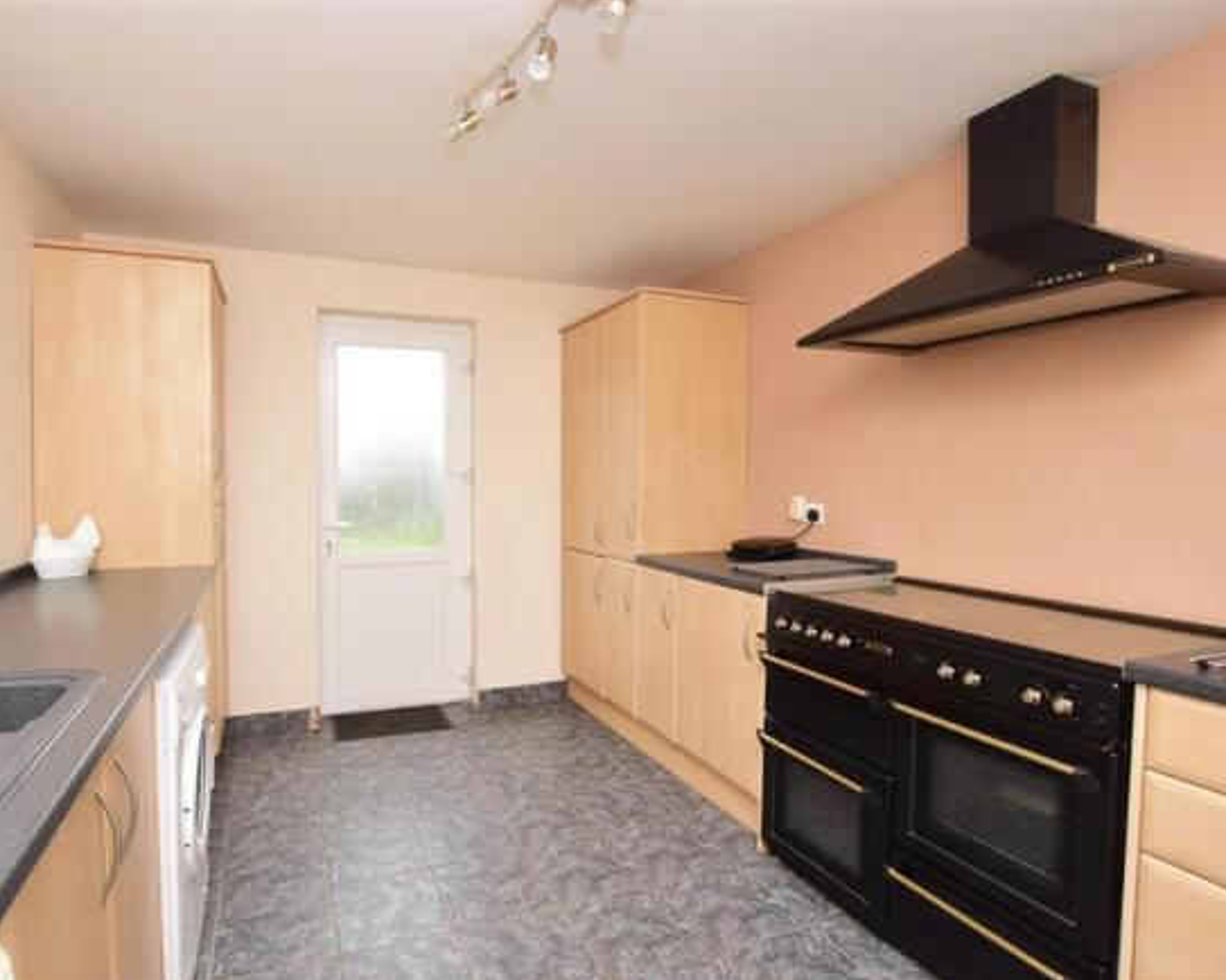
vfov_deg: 76.9
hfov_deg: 89.0
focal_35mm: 17
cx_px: 522
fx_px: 617
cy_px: 491
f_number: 5.6
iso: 400
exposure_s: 1/10
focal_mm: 10
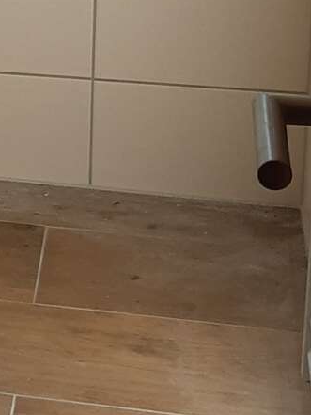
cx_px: -485
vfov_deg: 12.8
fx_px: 1808
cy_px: -36
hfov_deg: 8.7
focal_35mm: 151
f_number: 1.7
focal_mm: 3.92
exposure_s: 1/379
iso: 40
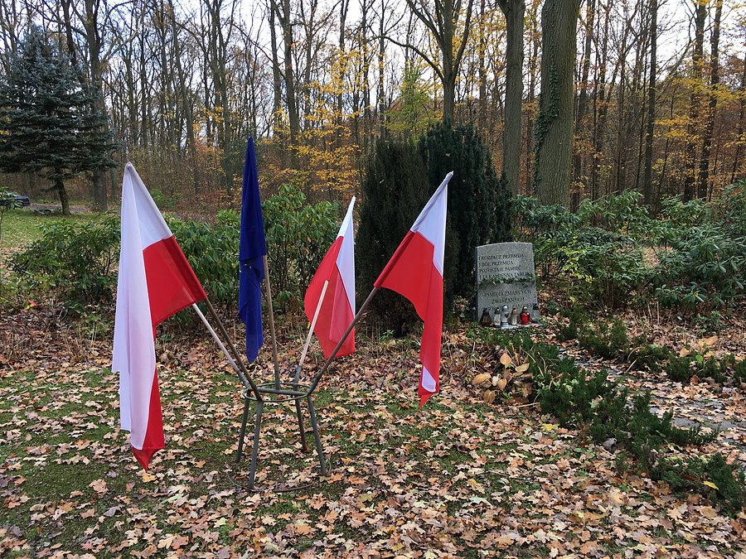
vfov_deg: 48.2
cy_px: 280
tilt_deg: -9.8
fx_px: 625
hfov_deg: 61.7
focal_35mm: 29
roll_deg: +1.3
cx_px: 373
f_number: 2.2
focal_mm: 4.15
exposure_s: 1/104
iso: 25
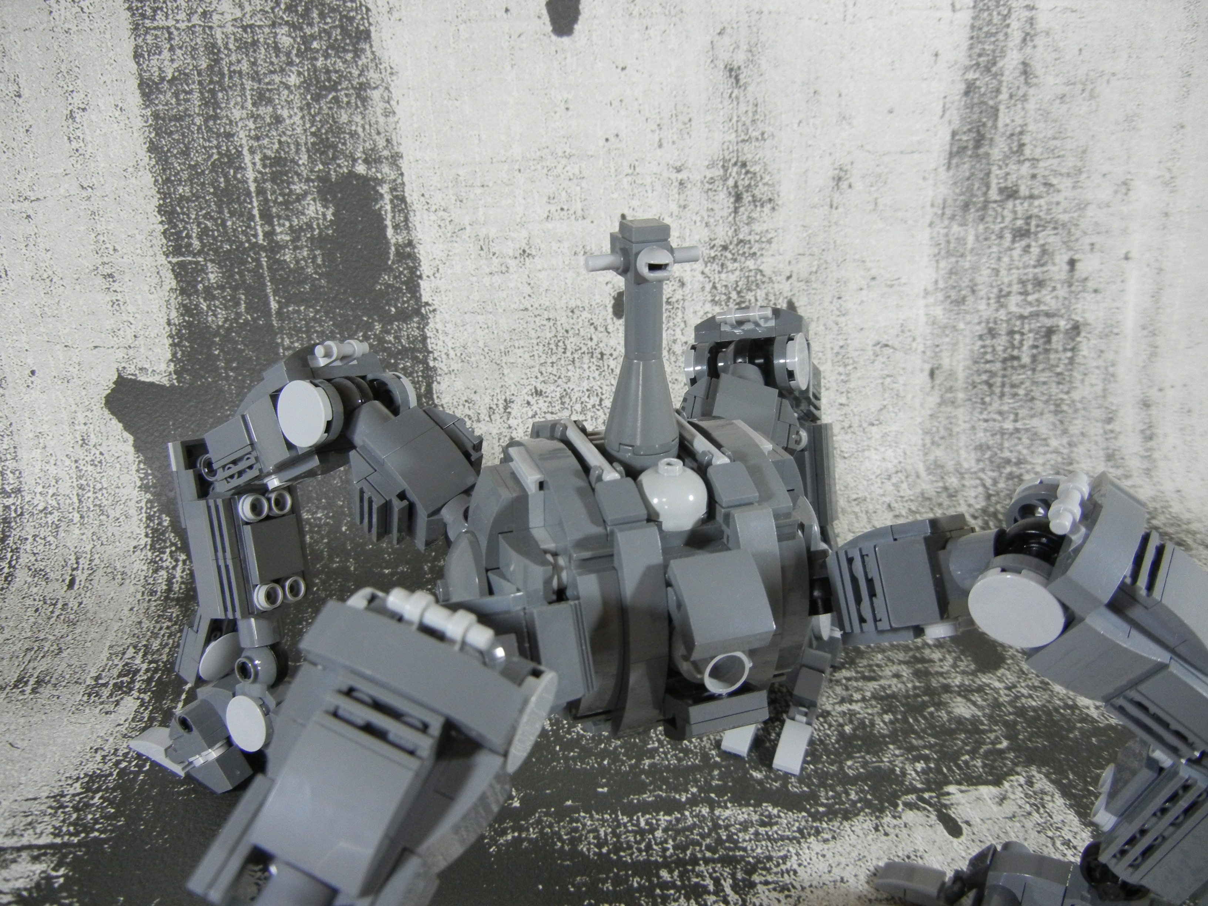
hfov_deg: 60.0
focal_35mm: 30
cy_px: 453
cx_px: 604
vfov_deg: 46.8
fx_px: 1047
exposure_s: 1/43
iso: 400
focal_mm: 5.4
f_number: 3.5
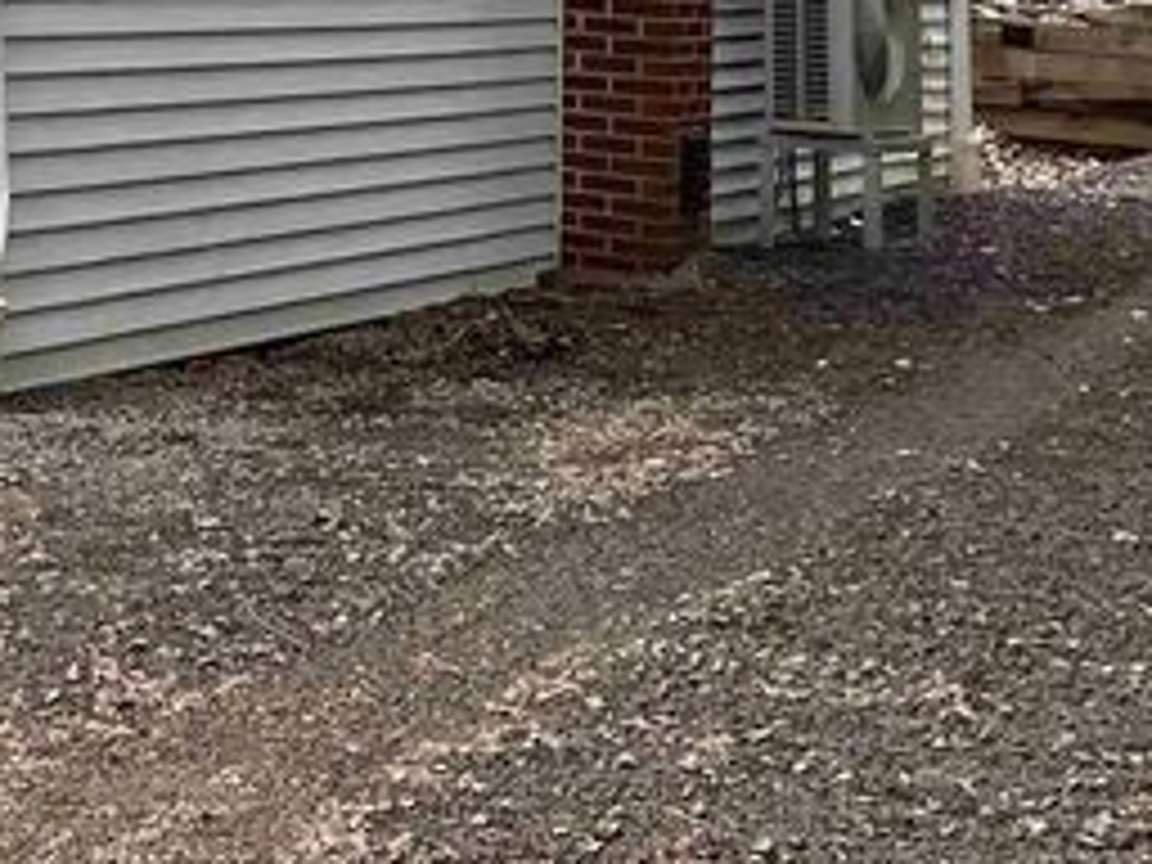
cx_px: -747
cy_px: -468
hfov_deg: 16.6
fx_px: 3461
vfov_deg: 13.3
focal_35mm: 104
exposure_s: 1/353
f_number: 1.6
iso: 32
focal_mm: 4.2
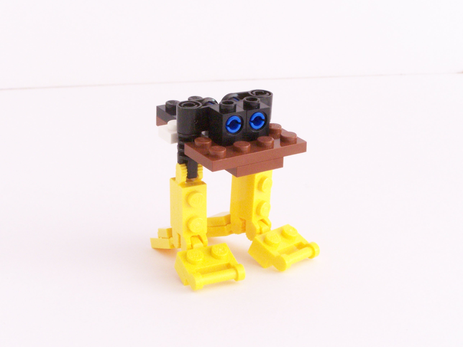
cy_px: 174
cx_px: 232
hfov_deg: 20.9
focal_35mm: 94
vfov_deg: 15.7
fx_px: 1257
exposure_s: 1/6
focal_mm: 15.6
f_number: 8
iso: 400
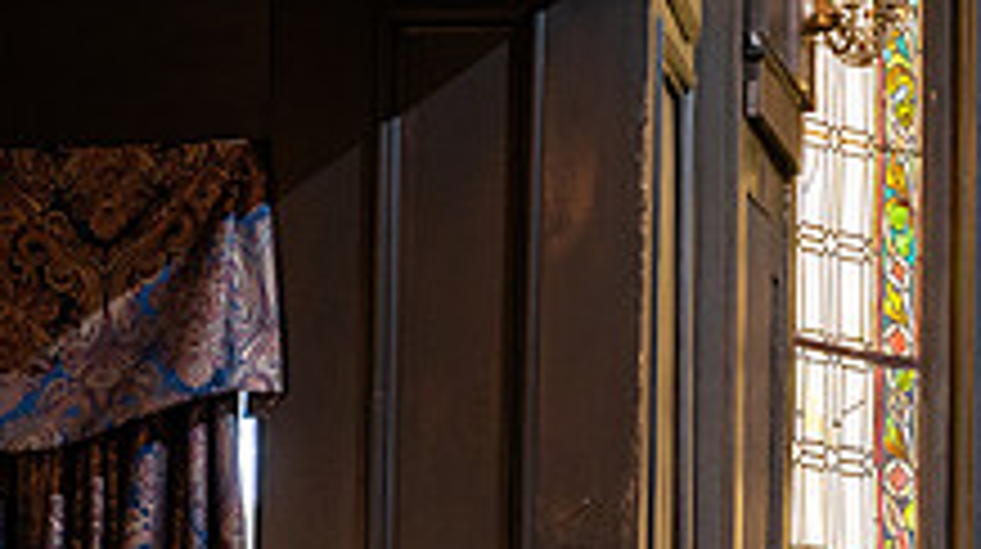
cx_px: 1238
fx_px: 5534
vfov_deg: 5.7
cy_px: 610
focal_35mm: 213
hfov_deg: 10.0
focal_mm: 75
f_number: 4
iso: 2000
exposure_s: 1/200
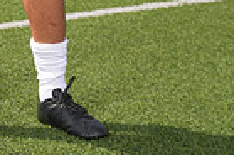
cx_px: -17
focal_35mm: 172
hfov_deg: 11.8
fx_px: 1115
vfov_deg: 7.5
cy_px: -206
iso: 100
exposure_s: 1/200
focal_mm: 53
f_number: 8
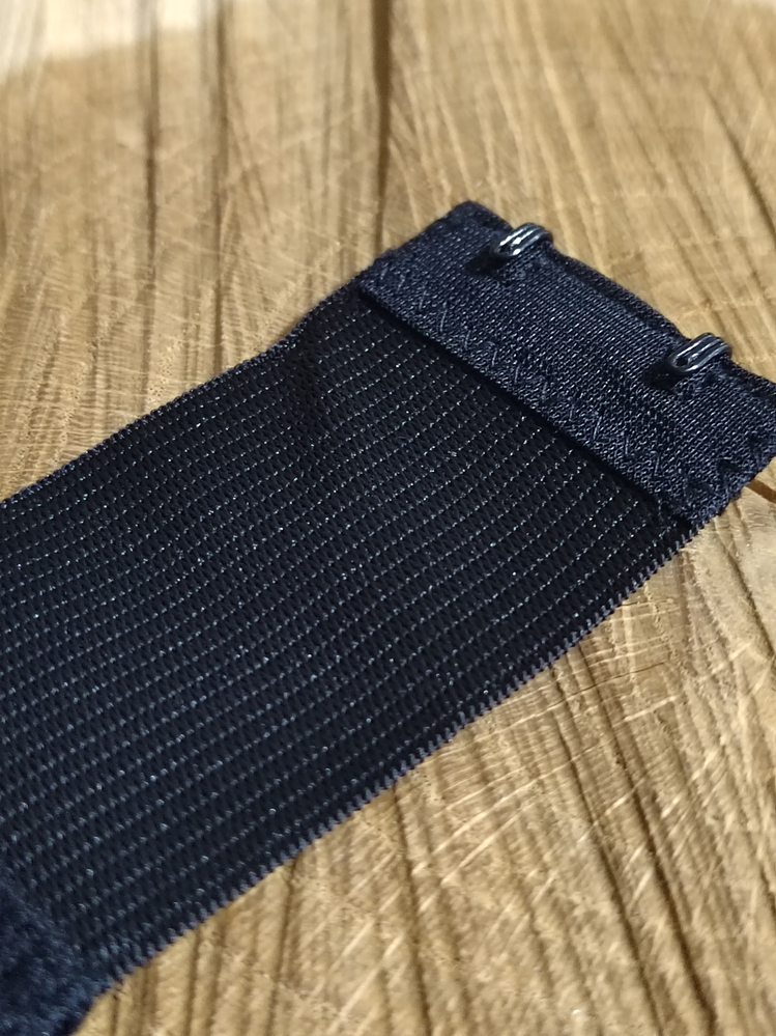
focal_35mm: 46
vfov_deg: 41.2
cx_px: 388
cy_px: 518
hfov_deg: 31.5
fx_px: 1375
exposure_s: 1/24
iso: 4120
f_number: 1.9
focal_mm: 5.52
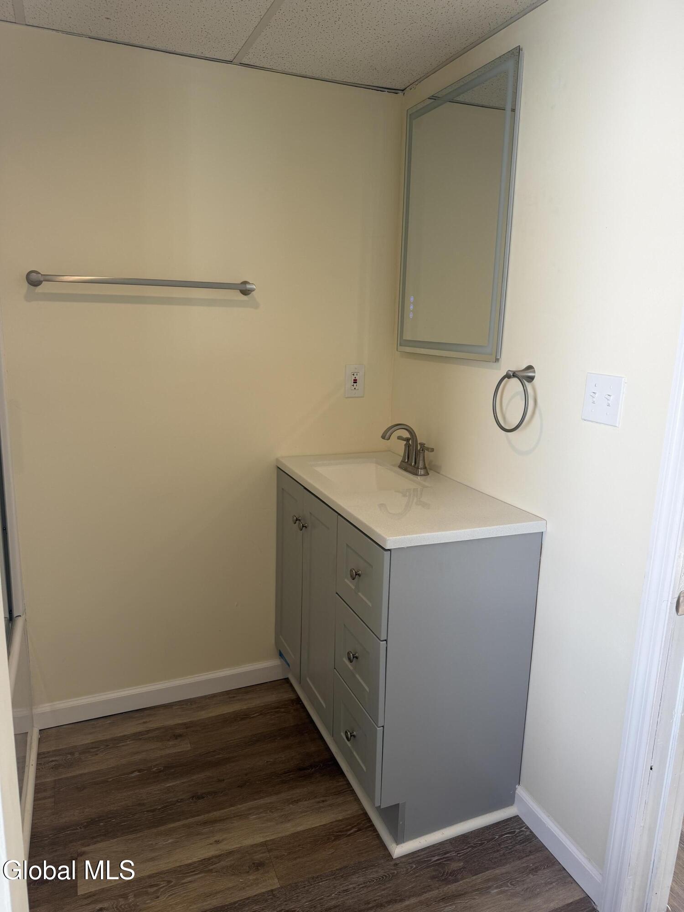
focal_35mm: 24
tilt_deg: -11.9
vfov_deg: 71.6
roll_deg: -1.4
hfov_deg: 56.8
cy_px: 456
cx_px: 342
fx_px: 632
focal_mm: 6.76
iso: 50
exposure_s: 1/146
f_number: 1.78
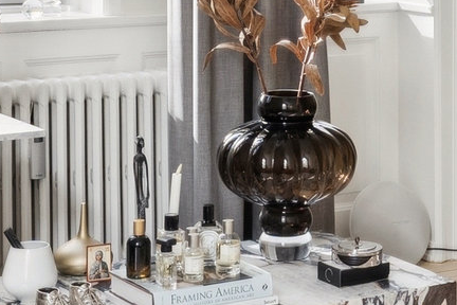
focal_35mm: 123
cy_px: -82
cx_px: 429
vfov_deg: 10.9
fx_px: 1560
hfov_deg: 16.4
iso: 250
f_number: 7.1
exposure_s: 1/40
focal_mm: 11.8
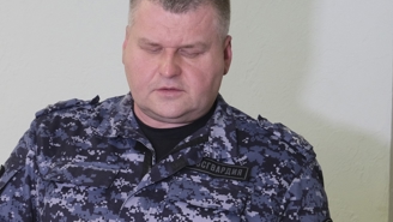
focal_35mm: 122
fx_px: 1272
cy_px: 193
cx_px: -30
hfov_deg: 17.0
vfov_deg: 9.9
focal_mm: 34.2
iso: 800
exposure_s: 1/52.1
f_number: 4
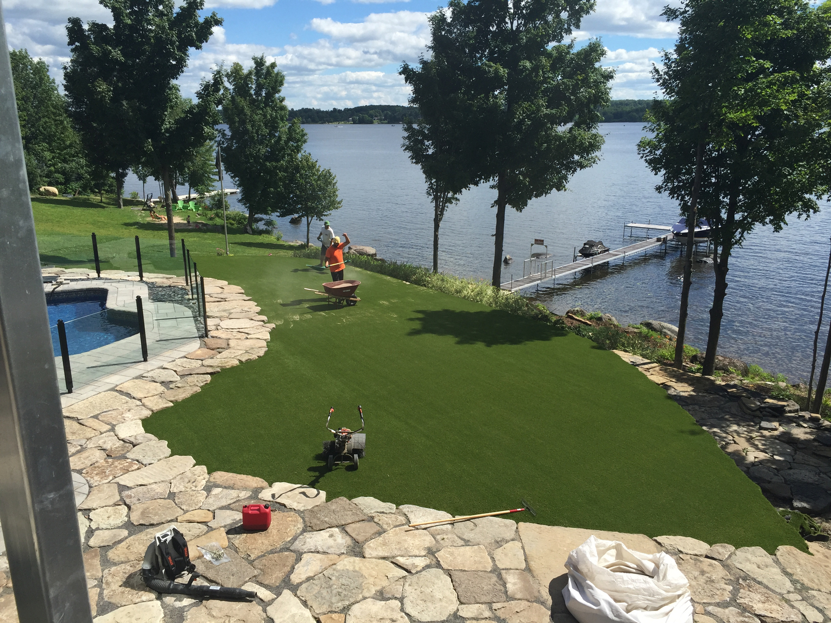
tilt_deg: -14.3
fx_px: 696
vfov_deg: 48.2
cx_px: 416
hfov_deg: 61.7
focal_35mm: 29
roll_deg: +0.0
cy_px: 312
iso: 32
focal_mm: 4.15
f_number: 2.2
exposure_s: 1/2083
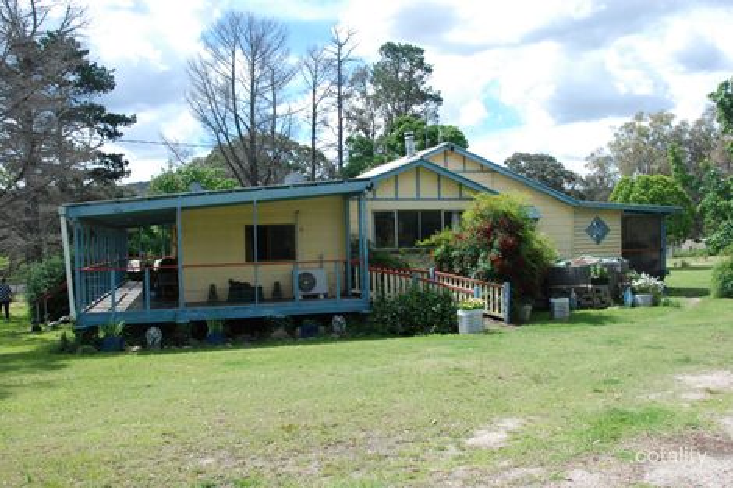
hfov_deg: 57.2
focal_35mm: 33
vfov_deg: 39.9
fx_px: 672
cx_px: 366
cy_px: 244
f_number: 11
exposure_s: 1/500
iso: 800
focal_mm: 22
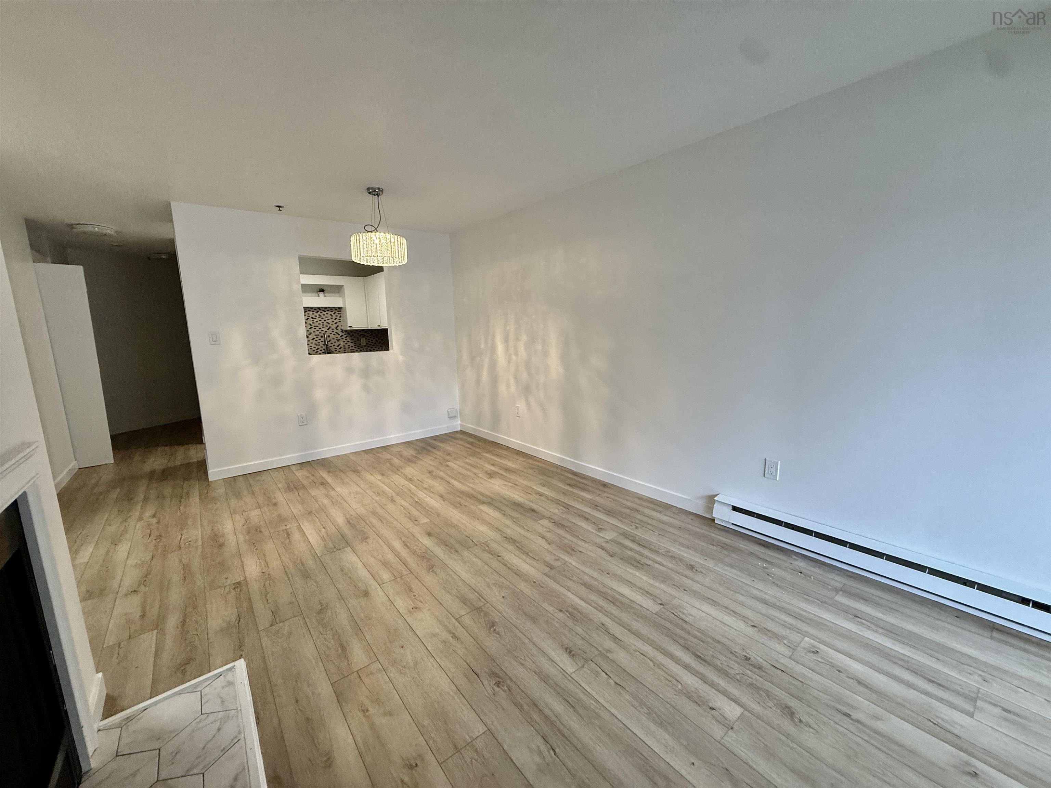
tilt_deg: -8.6
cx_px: 526
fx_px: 425
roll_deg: +2.0
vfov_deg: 85.7
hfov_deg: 102.1
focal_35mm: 14
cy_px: 394
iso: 200
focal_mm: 2.22
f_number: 2.2
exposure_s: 1/120
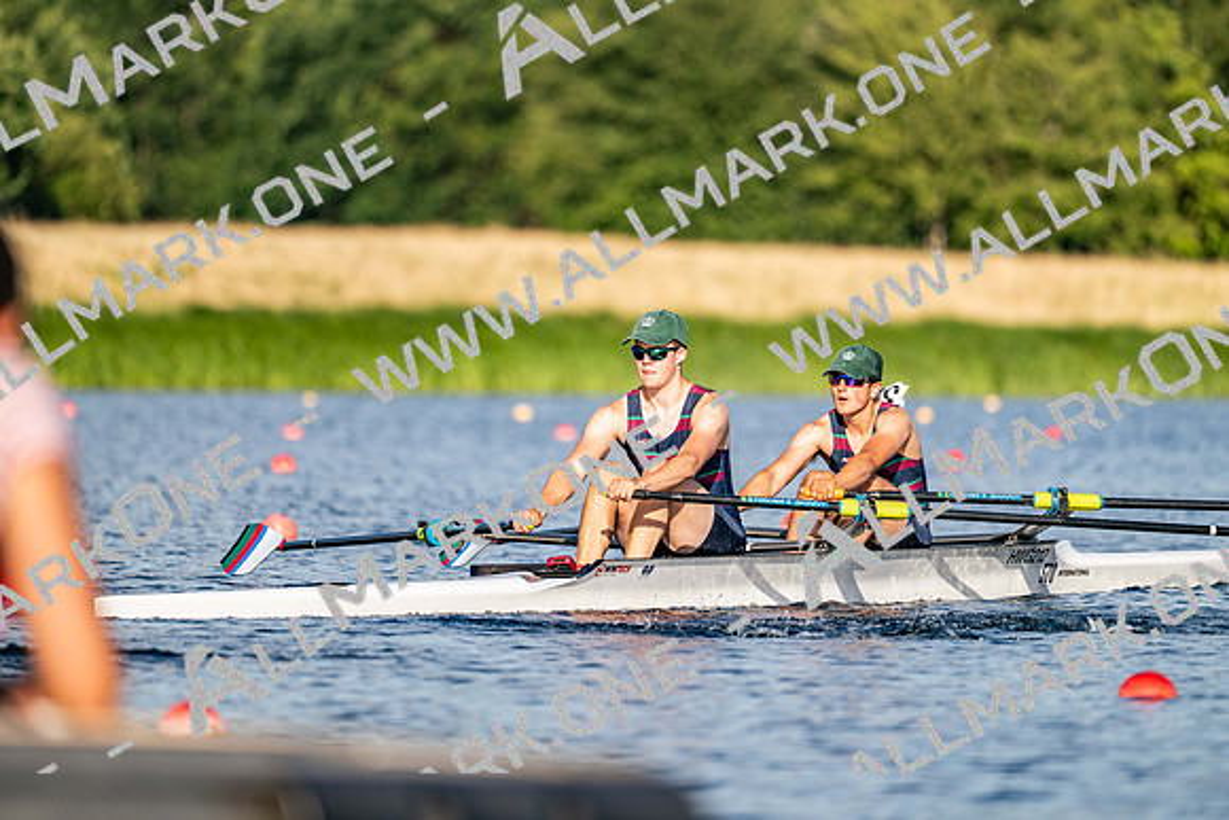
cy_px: 410
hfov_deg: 5.2
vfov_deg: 3.4
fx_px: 13658
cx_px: 614
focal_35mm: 400
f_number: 4.5
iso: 250
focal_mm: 400
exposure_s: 1/2500
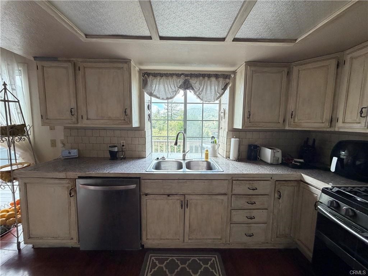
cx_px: 184
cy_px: 138
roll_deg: -0.7
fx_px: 149
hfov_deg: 102.1
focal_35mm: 14
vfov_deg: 85.7
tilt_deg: -5.2
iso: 250
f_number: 2.2
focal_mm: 2.22
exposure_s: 1/121
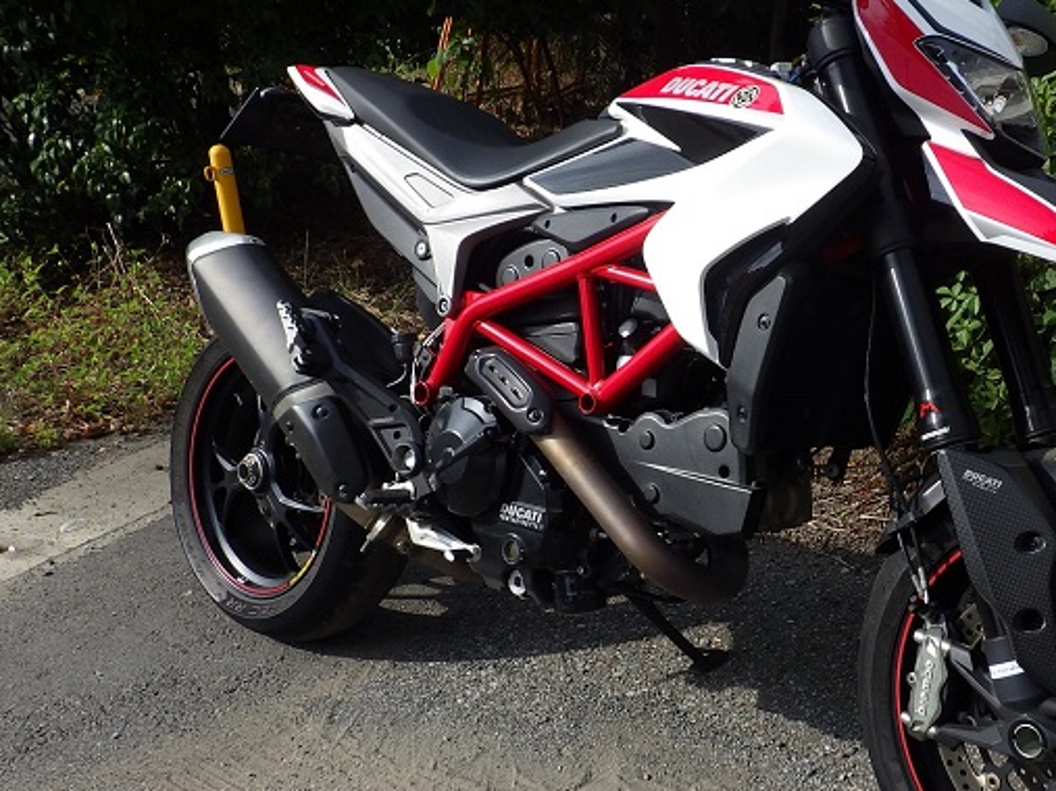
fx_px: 1189
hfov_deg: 46.9
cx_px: 731
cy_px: 409
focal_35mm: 39
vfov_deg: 36.8
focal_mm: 5
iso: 125
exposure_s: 1/640
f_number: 4.2
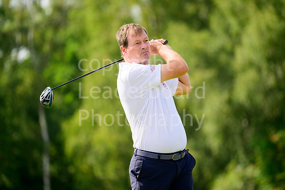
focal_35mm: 340
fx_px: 2692
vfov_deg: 4.0
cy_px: 95
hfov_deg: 6.1
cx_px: 142
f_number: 5.3
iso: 800
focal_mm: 340
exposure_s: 1/2500
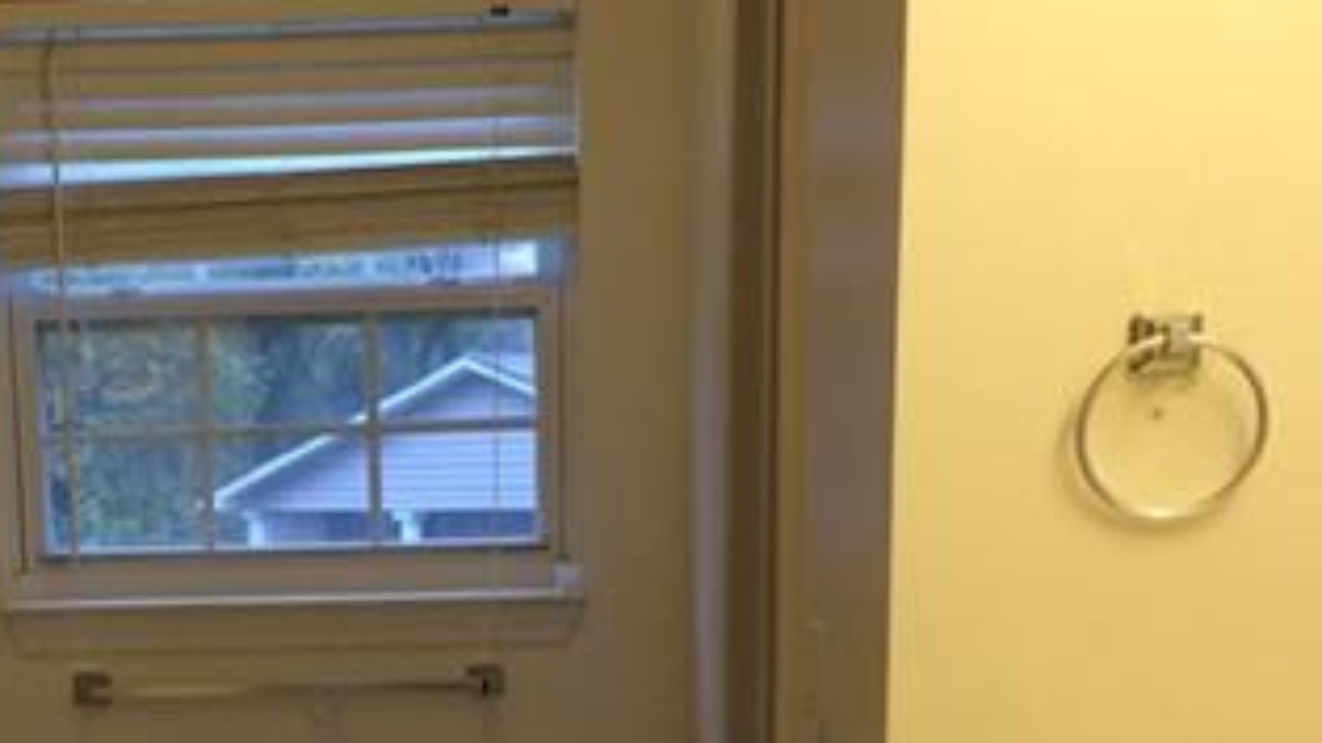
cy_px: 1058
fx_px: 2698
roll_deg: +1.8
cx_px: 281
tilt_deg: -10.3
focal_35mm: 77
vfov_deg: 14.7
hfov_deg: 27.0
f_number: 2.2
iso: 50
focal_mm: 4.15
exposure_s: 1/30
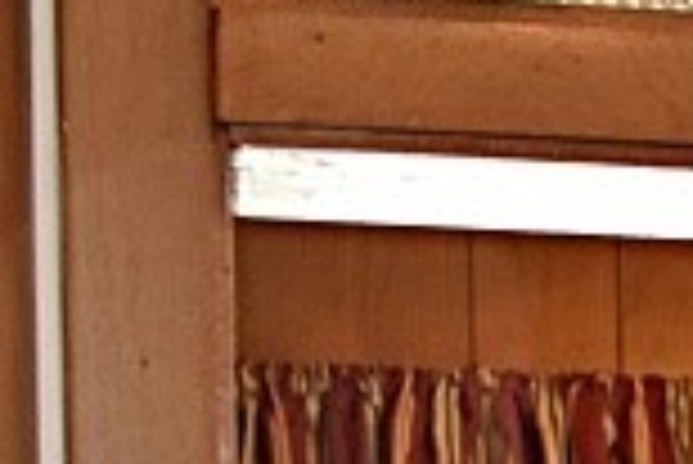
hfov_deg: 10.4
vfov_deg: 6.9
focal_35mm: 179
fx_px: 3449
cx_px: 1480
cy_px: 1444
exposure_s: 1/200
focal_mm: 18
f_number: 4.5
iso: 800
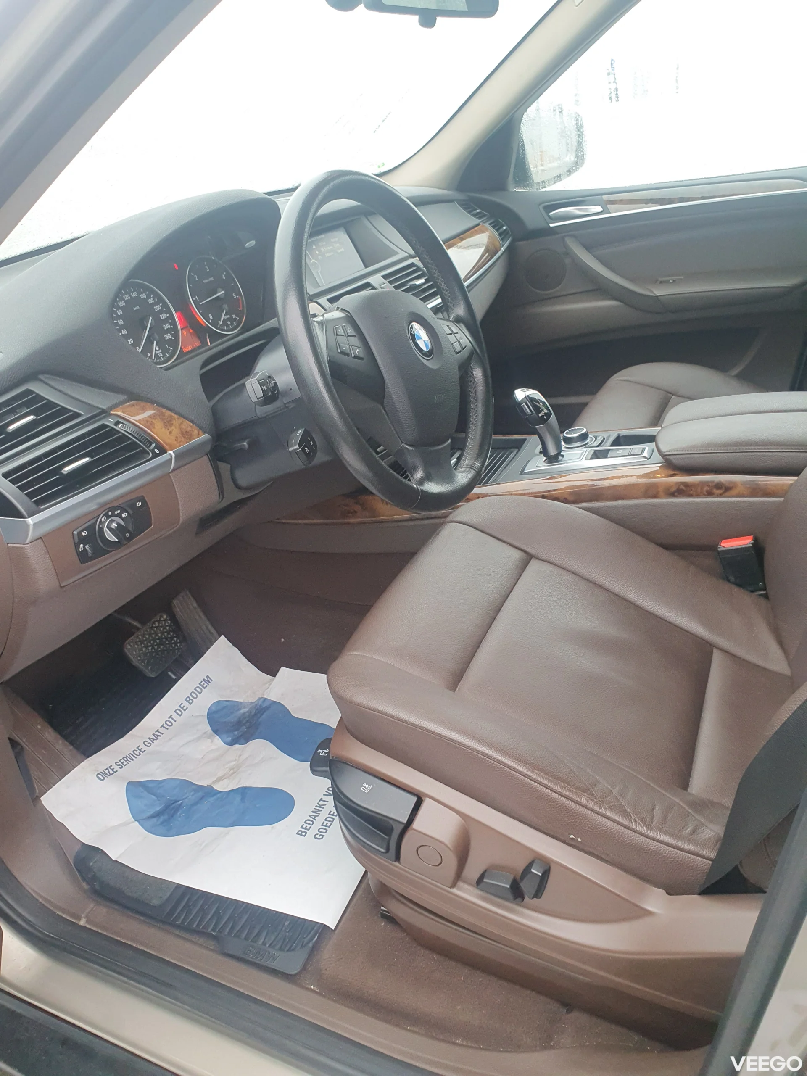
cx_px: 404
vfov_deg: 67.3
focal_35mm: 26
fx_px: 808
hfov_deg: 53.1
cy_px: 538
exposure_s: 1/100
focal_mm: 4.32
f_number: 2.4
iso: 125
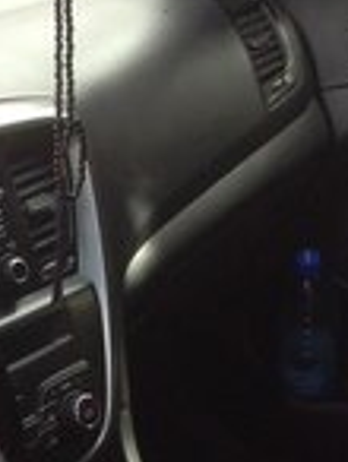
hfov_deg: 12.8
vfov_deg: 16.1
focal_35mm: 112
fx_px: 1497
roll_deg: +5.9
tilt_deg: -36.3
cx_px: -104
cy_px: 693
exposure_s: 1/45
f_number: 2.4
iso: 50
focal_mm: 4.12
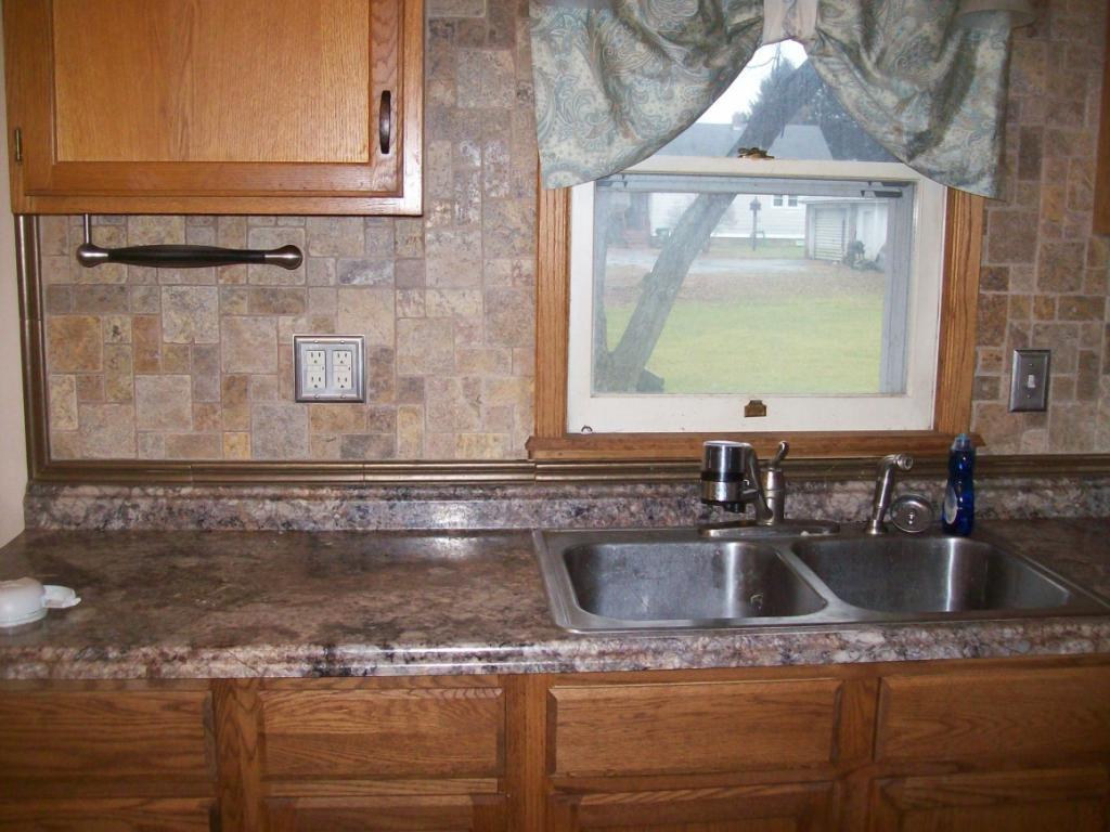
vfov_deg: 39.7
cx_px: 555
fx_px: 1154
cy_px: 416
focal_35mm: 36
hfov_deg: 51.4
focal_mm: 6
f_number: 2.7
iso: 200
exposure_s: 1/64
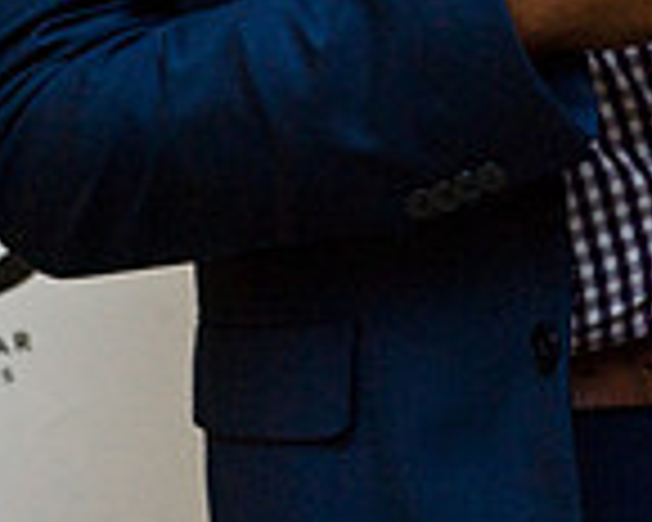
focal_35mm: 174
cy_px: -432
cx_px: 668
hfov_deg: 11.0
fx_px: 3358
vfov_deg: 8.5
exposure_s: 1/125
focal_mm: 60
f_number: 5.6
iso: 3200
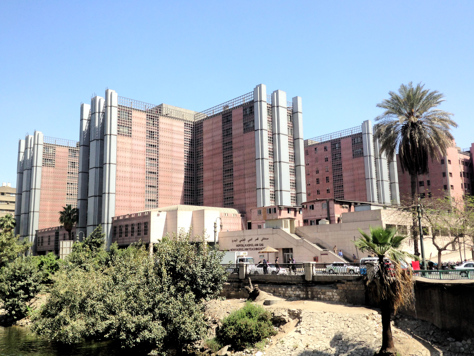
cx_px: 237
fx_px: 452
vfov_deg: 42.9
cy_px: 178
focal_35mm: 33
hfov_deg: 55.4
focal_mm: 4.12
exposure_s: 1/1063
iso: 50
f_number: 2.4
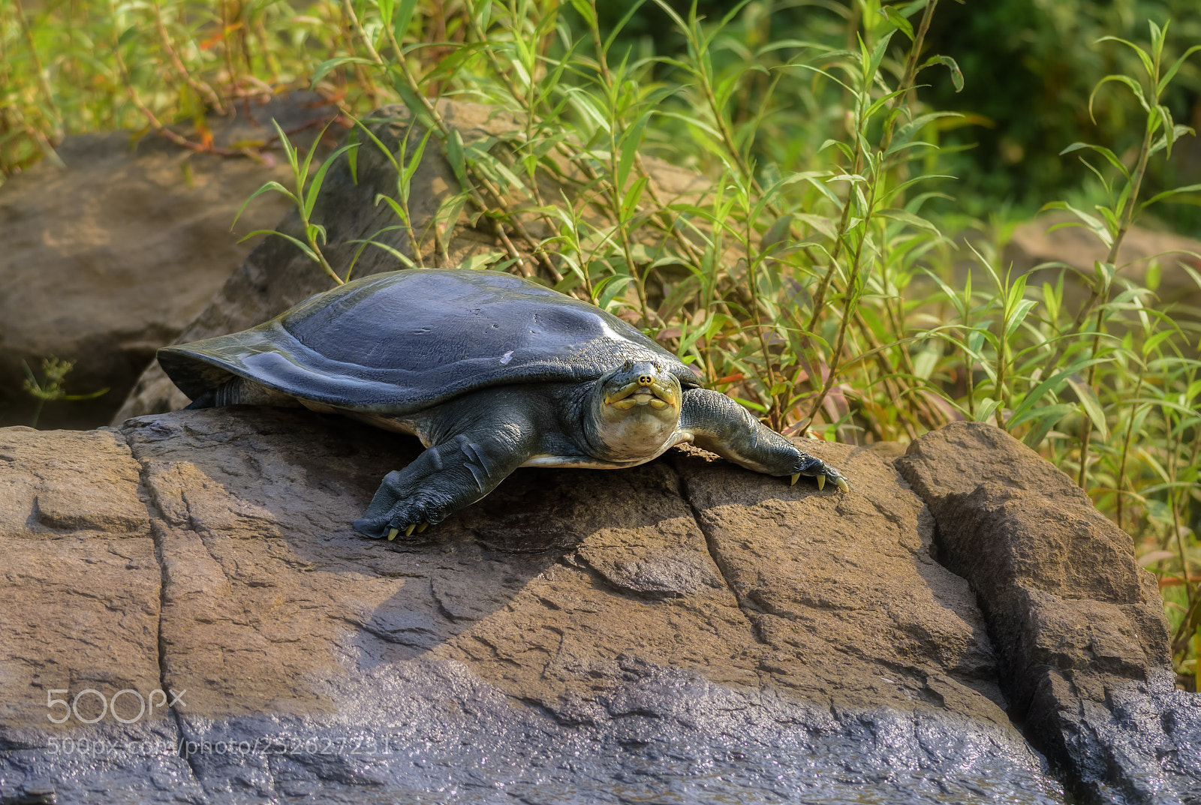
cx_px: 600
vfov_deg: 3.1
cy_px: 402
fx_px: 15039
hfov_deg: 4.6
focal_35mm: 450
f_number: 5.6
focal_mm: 300
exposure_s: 1/800
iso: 400
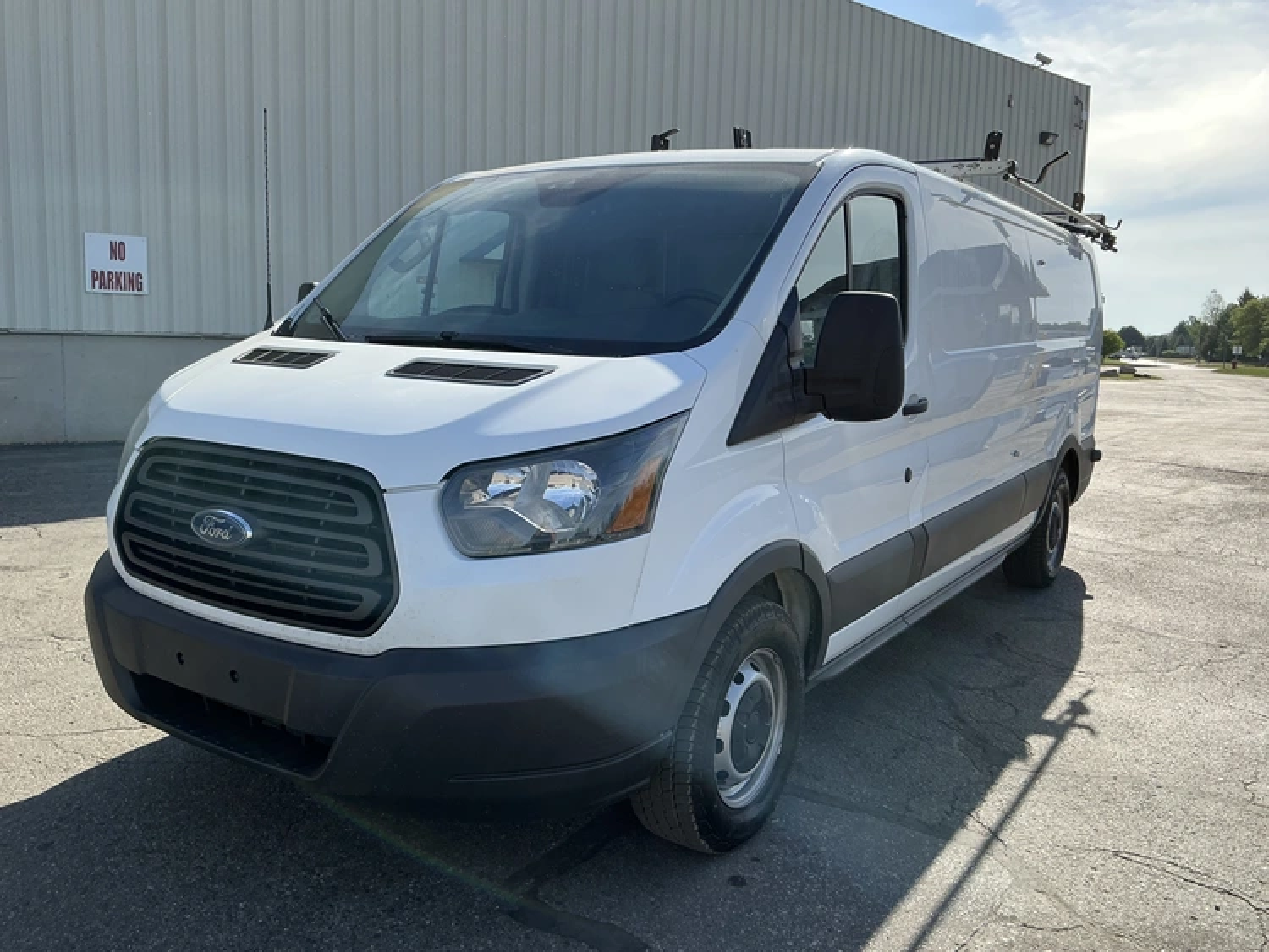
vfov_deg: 49.8
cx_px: 634
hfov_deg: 63.4
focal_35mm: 28
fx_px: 1027
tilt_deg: -6.4
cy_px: 476
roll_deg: -0.6
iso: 25
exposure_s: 1/1377
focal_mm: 3
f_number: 1.8
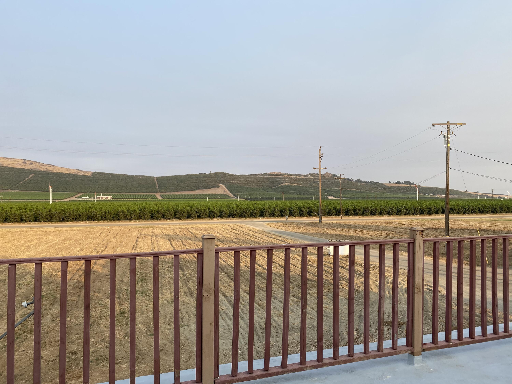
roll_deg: +0.9
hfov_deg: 67.3
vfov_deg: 53.1
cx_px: 256
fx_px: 385
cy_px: 192
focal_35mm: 26
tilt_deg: +1.0
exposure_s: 1/1103
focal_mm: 4.25
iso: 32
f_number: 1.8
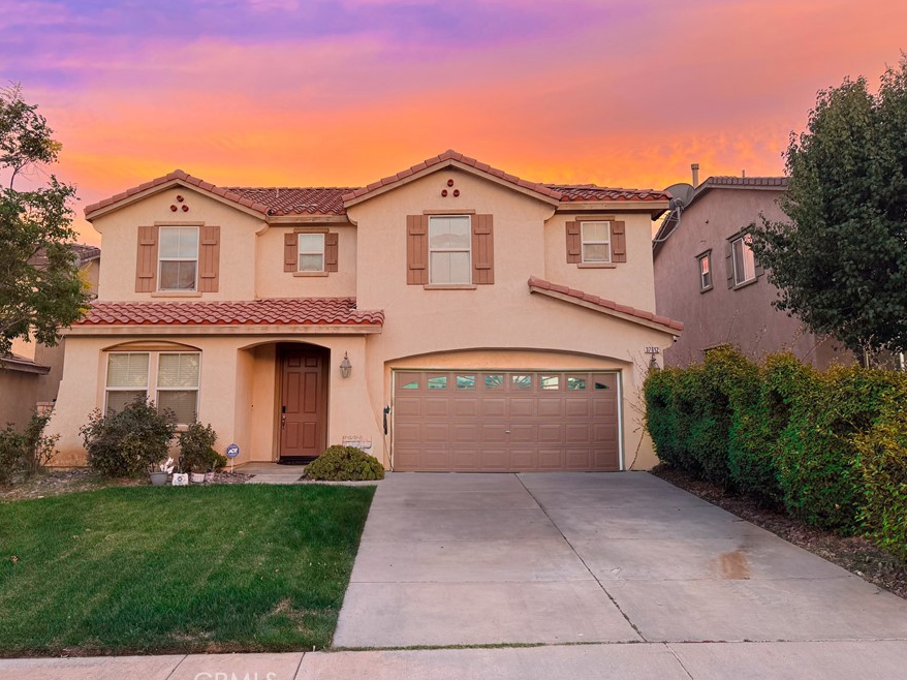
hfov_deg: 63.2
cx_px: 395
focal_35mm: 28
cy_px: 300
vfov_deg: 49.6
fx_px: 733
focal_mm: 6.76
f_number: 1.8
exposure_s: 1/120
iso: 200
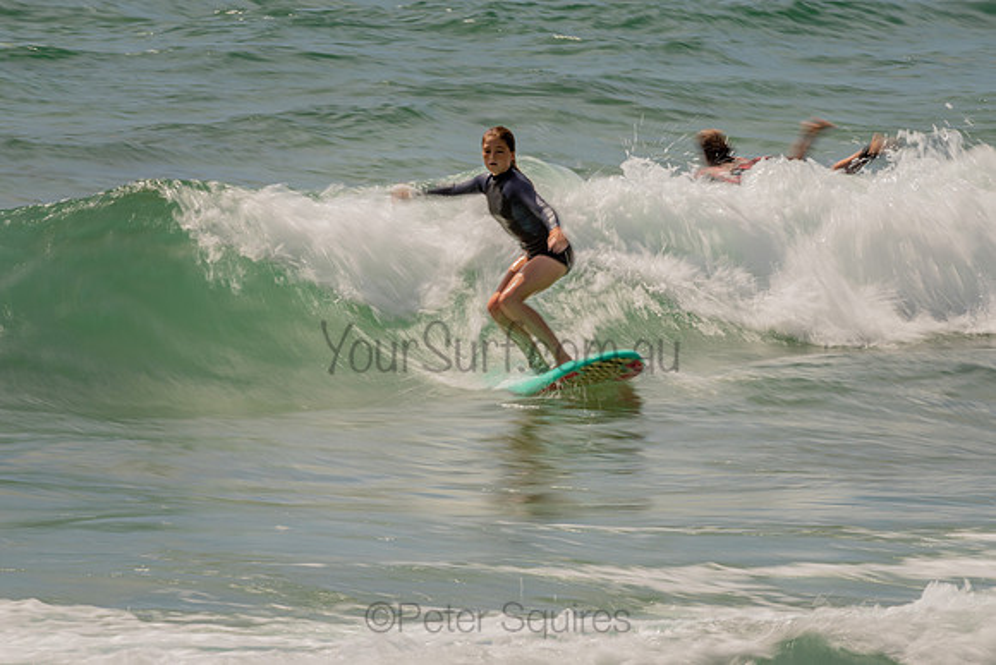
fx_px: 16963
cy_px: 288
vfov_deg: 2.2
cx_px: 498
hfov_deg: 3.4
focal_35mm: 613
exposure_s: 1/20
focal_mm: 500
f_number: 20
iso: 64
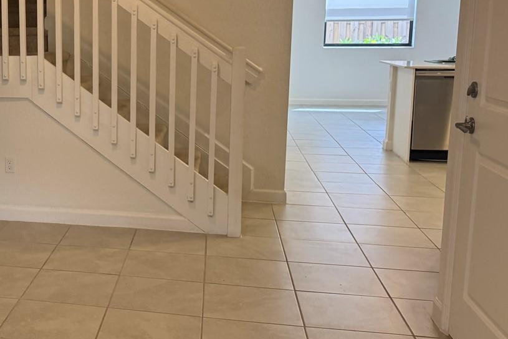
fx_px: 691
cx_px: 30
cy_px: 139
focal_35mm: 49
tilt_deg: -7.9
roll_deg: +1.3
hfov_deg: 37.1
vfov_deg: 27.5
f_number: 1.78
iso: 200
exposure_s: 1/120
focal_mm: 6.76
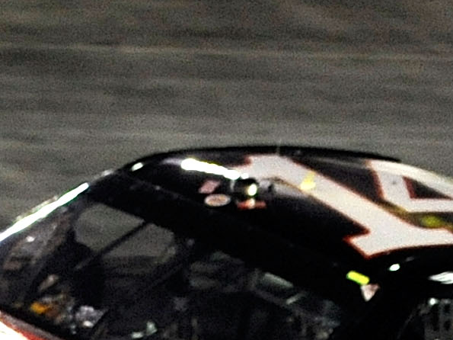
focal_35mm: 481
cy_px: 1060
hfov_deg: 4.1
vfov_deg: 3.0
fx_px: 6293
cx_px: -597
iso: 2500
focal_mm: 70
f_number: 2.8
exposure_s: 1/640
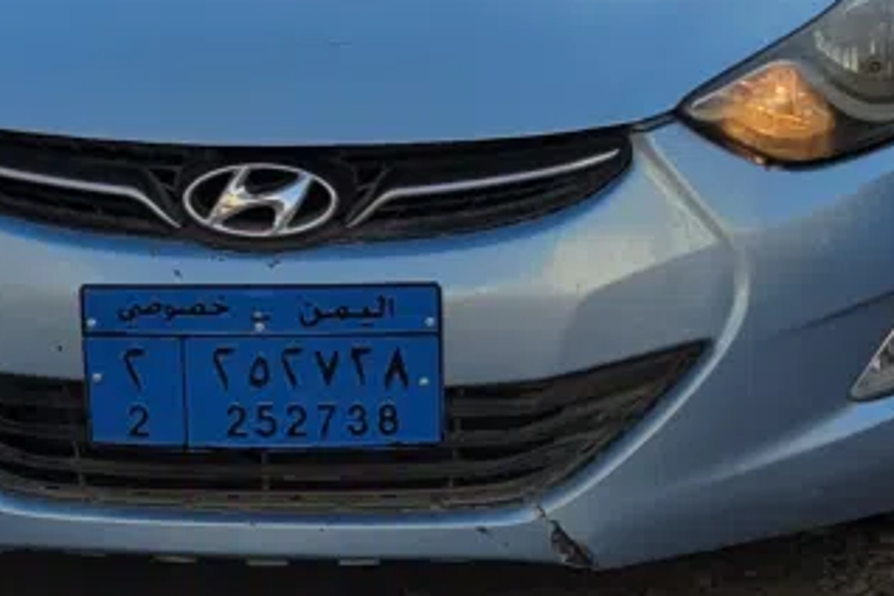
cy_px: 291
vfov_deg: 11.8
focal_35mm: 116
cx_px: 340
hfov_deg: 17.6
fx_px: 2880
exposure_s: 1/1433
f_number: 1.8
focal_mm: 5.4
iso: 40
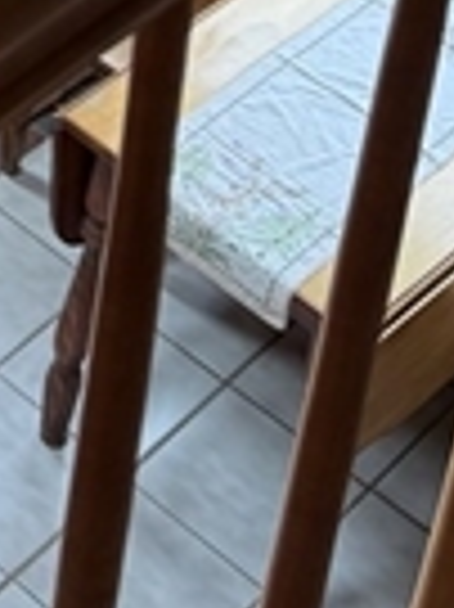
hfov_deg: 10.1
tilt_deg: -31.4
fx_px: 2400
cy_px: -563
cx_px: -409
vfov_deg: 12.8
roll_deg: +1.2
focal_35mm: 137
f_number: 1.78
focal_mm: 6.76
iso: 64
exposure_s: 1/123
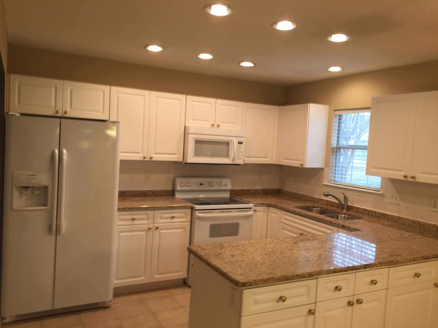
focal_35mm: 29
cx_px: 219
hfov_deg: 61.7
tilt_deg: -0.7
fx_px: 367
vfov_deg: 48.2
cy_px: 164
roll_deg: -4.9
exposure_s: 1/30
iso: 32
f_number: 2.2
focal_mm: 4.15
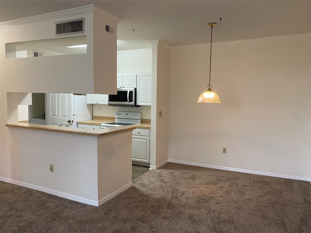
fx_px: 234
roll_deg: -1.6
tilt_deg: -3.7
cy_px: 116
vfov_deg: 53.1
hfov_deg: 67.3
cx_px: 156
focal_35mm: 26
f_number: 1.8
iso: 160
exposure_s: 1/60
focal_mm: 4.25
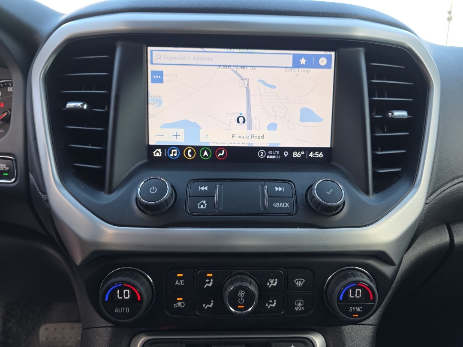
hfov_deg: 73.9
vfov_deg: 58.9
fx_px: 308
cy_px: 174
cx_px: 232
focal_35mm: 23
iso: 50
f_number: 1.7
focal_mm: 6.3
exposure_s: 1/180
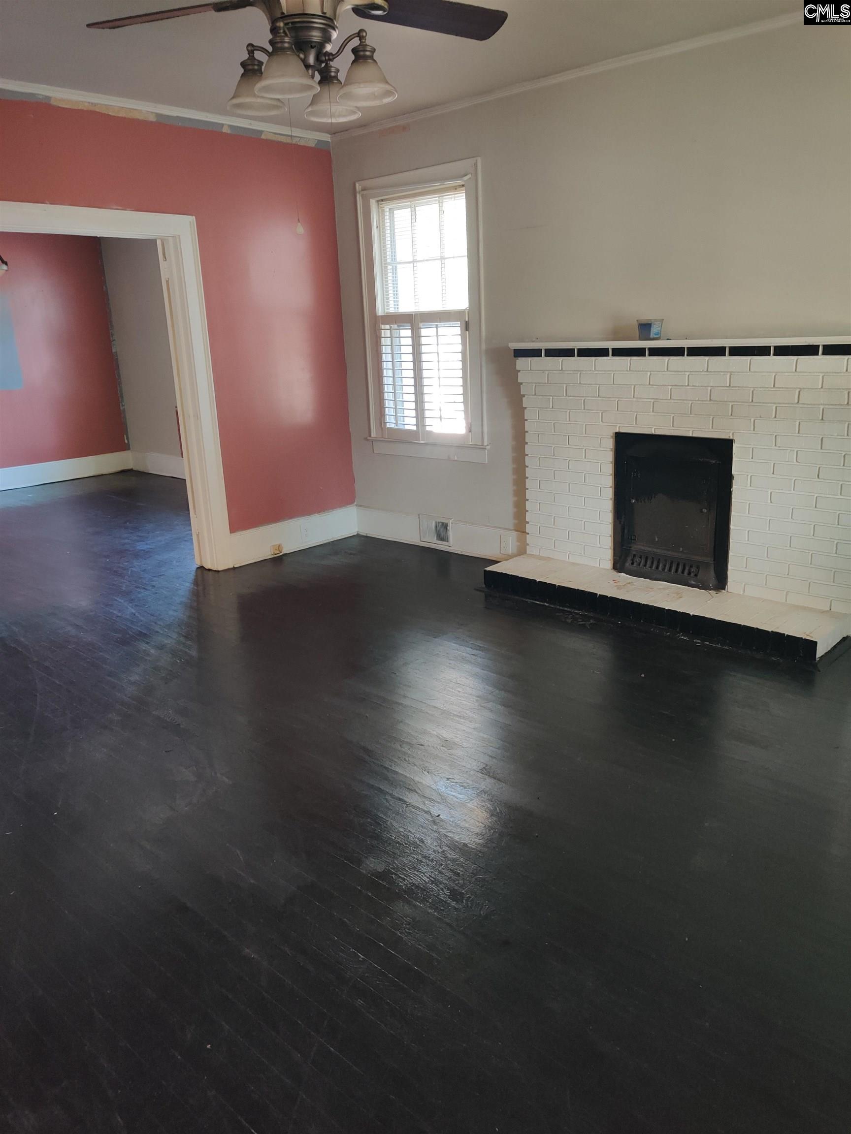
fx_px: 885
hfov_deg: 51.4
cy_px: 567
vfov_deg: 65.3
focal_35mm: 27
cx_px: 426
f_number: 1.65
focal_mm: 4.75
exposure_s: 1/25
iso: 320
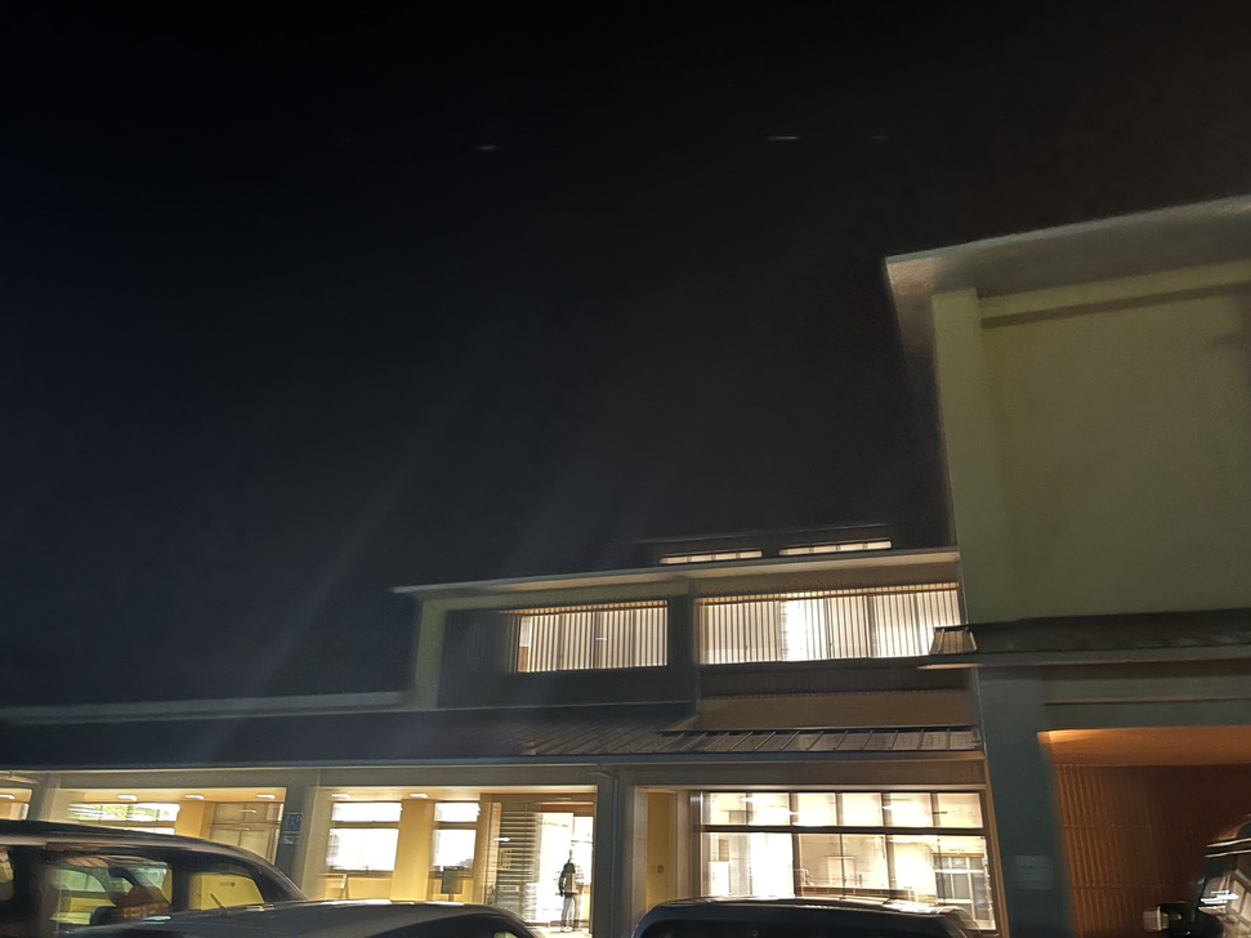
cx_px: 604
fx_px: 976
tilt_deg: +22.3
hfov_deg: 65.3
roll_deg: -0.6
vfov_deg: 51.3
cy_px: 463
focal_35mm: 27
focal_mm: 5.1
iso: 800
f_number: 1.6
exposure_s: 1/9
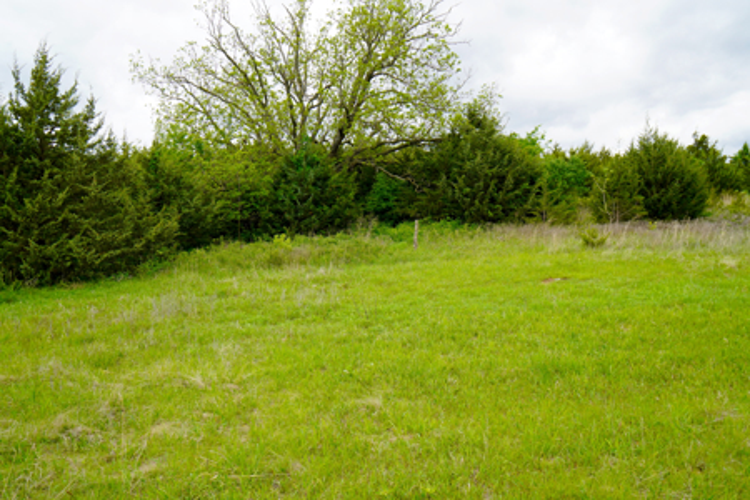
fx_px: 656
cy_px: 250
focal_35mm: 32
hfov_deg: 59.5
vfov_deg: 41.7
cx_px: 375
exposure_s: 1/100
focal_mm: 21
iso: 100
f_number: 7.1
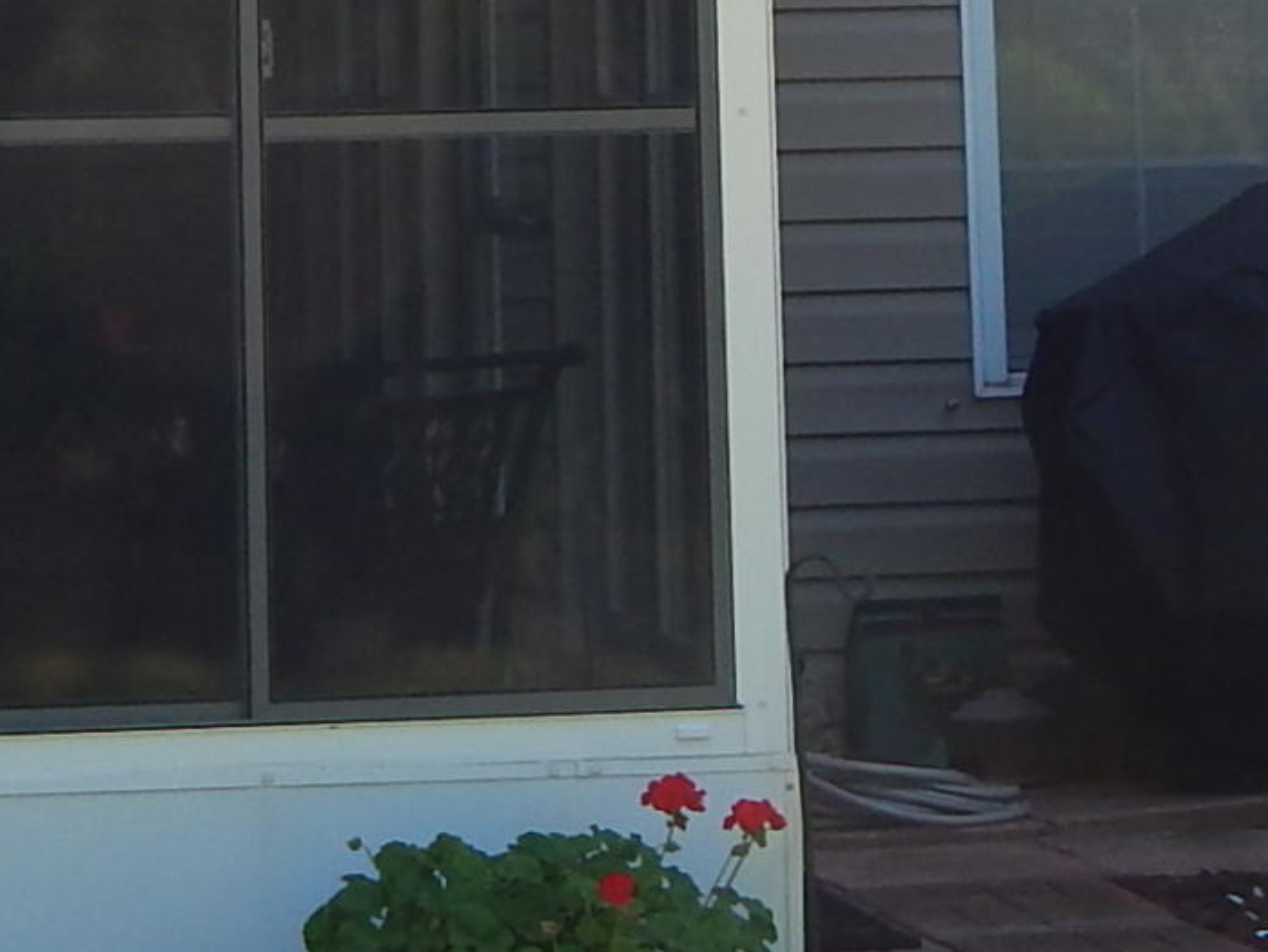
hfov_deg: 12.1
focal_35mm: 163
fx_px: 5974
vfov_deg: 8.8
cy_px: -653
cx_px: 323
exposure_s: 1/400
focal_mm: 6.8
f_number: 3.4
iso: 125
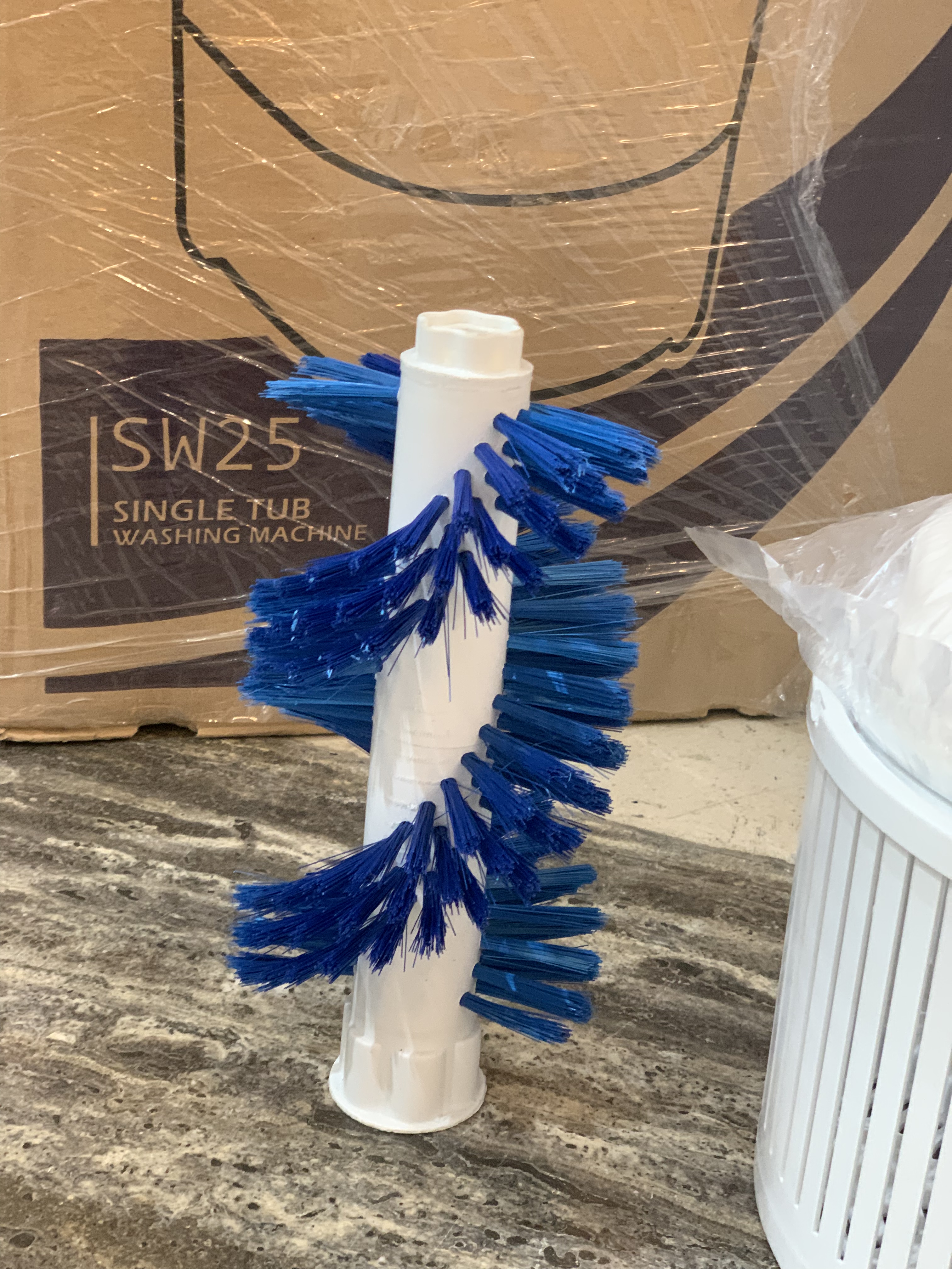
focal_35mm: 52
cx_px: 476
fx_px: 1907
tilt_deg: -22.4
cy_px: 634
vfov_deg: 36.8
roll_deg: -5.6
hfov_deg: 28.0
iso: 250
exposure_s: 1/50
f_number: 2.4
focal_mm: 6
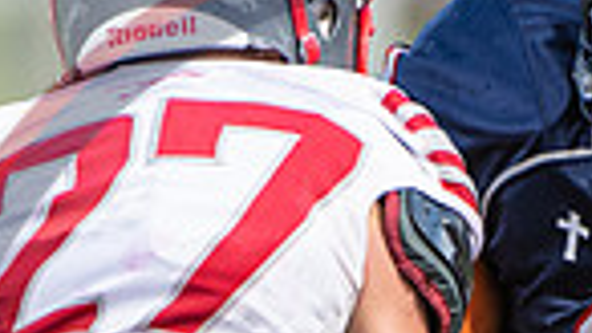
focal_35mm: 1496
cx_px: 450
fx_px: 23475
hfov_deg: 1.4
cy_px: 355
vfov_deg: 0.8
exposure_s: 1/1000
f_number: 4
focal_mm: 360
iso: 400
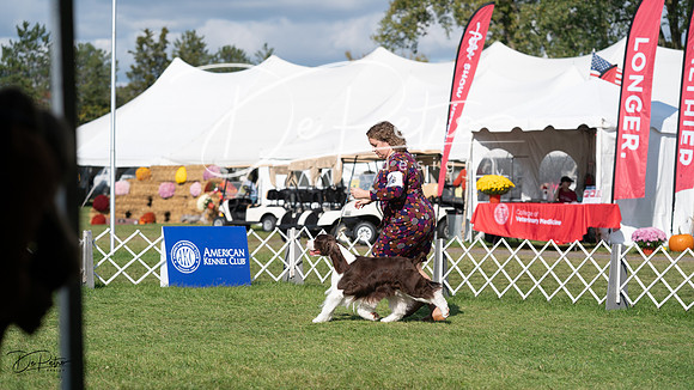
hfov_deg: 20.0
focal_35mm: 107
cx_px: 347
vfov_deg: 11.3
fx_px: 1966
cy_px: 195
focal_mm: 102
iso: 100
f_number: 4
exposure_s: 1/1250
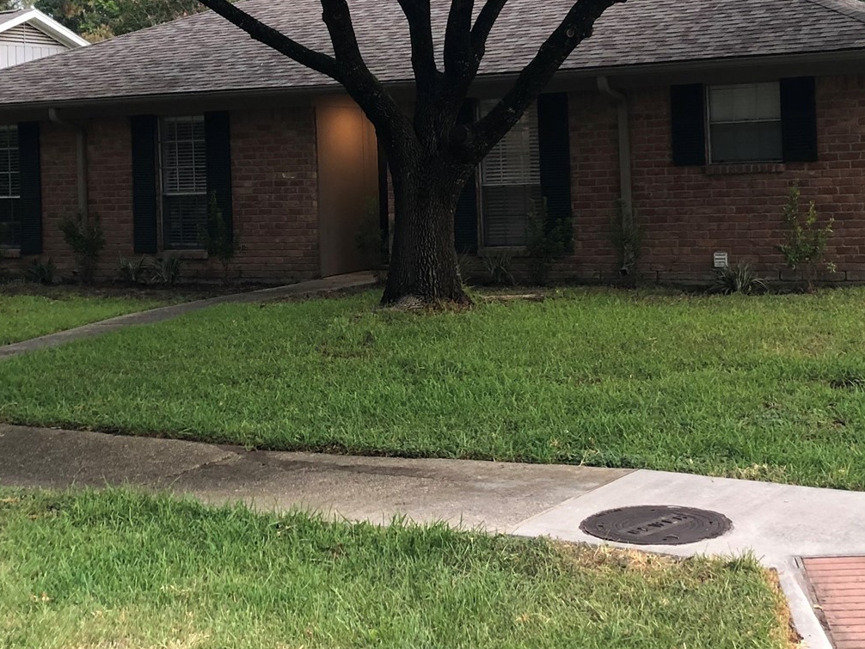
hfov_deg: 33.4
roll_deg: +1.5
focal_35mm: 57
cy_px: 144
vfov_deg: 25.3
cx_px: 598
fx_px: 1425
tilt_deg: +1.9
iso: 32
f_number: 1.8
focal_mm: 3.99
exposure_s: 1/30
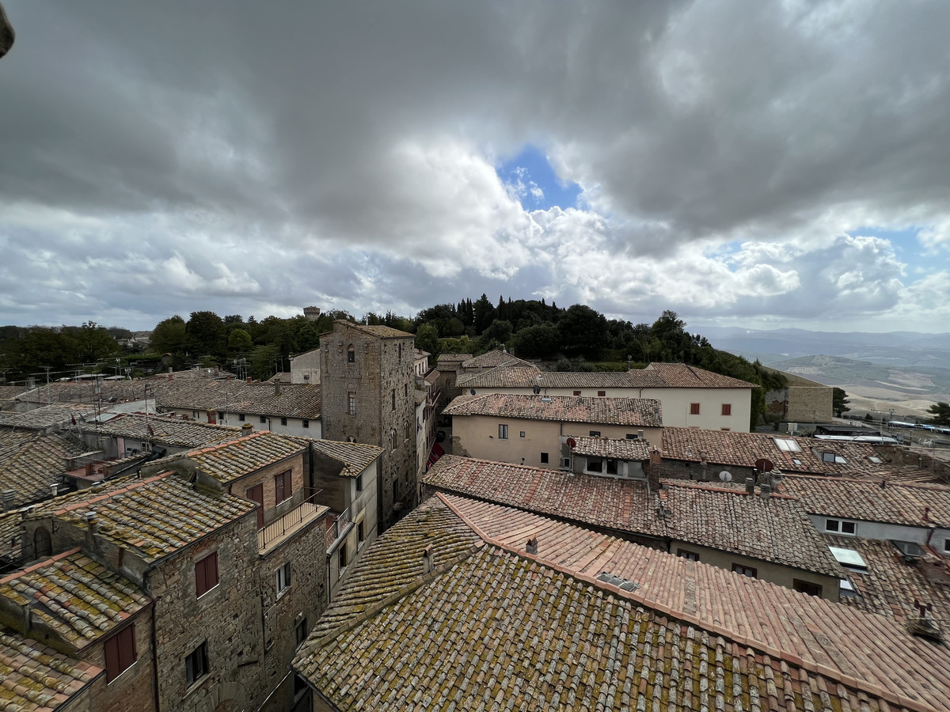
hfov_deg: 106.2
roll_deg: +0.2
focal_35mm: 13
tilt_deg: -3.6
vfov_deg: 89.9
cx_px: 475
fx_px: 357
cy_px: 356
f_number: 1.8
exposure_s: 1/2660
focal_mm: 1.57
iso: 32
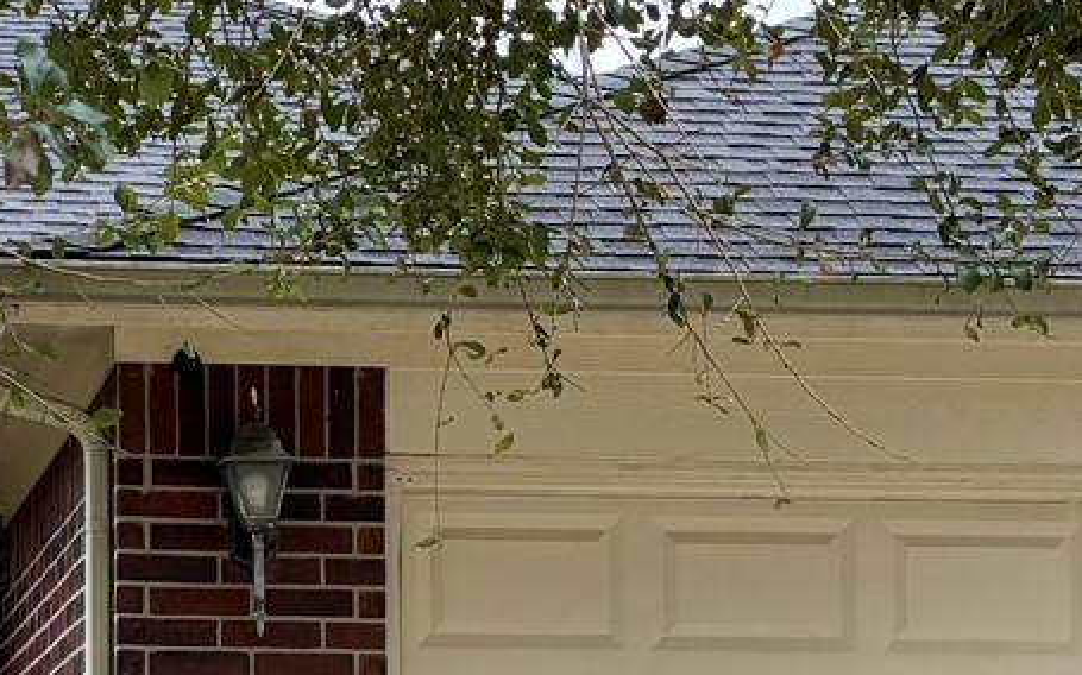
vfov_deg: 10.5
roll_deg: -0.3
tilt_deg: +4.4
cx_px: 257
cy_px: 637
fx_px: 3655
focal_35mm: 124
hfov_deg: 16.7
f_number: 1.6
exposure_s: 1/384
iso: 50
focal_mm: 5.96
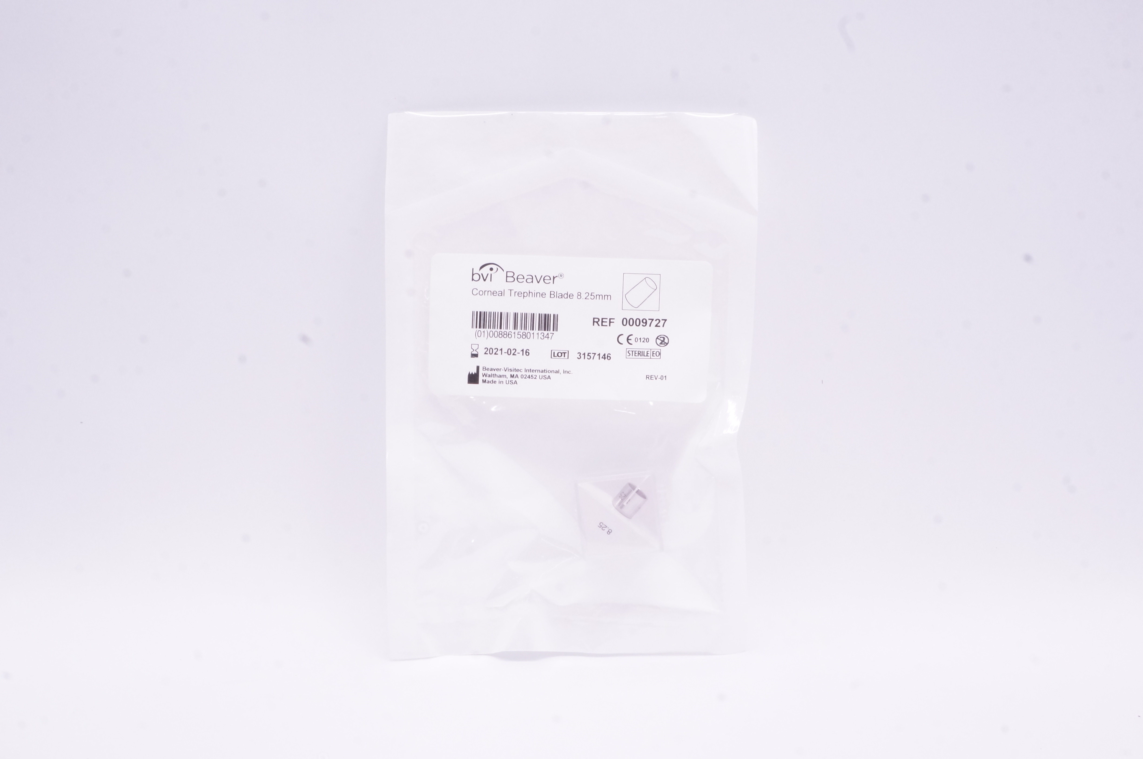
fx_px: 1475
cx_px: 572
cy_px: 380
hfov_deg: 42.4
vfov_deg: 28.9
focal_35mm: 46
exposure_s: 1/25
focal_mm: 31
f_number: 20
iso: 1600
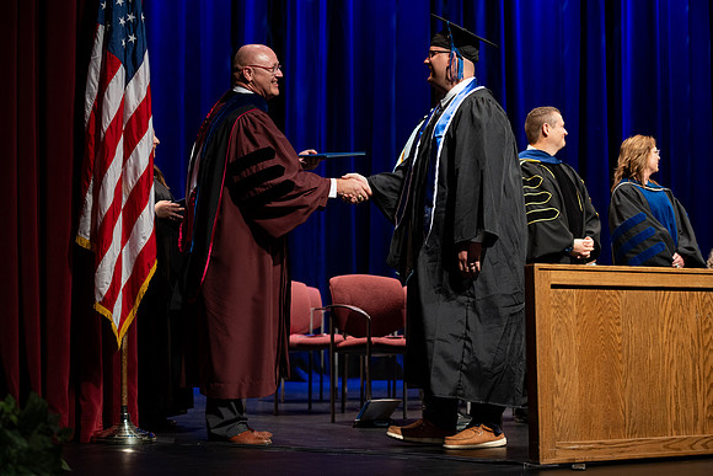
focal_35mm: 70
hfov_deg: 28.8
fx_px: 1387
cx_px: 356
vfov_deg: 19.5
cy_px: 238
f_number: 2.8
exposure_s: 1/250
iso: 640
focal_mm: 70
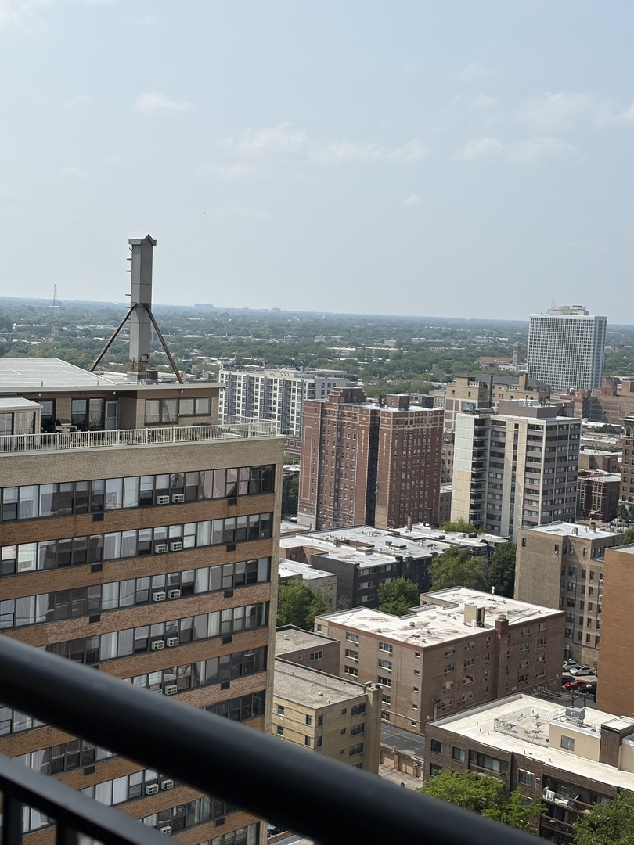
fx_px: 1270
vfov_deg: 36.8
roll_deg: -2.7
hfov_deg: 28.0
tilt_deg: -4.0
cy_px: 422
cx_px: 317
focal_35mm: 52
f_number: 1.6
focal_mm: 5.96
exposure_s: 1/4630
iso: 32
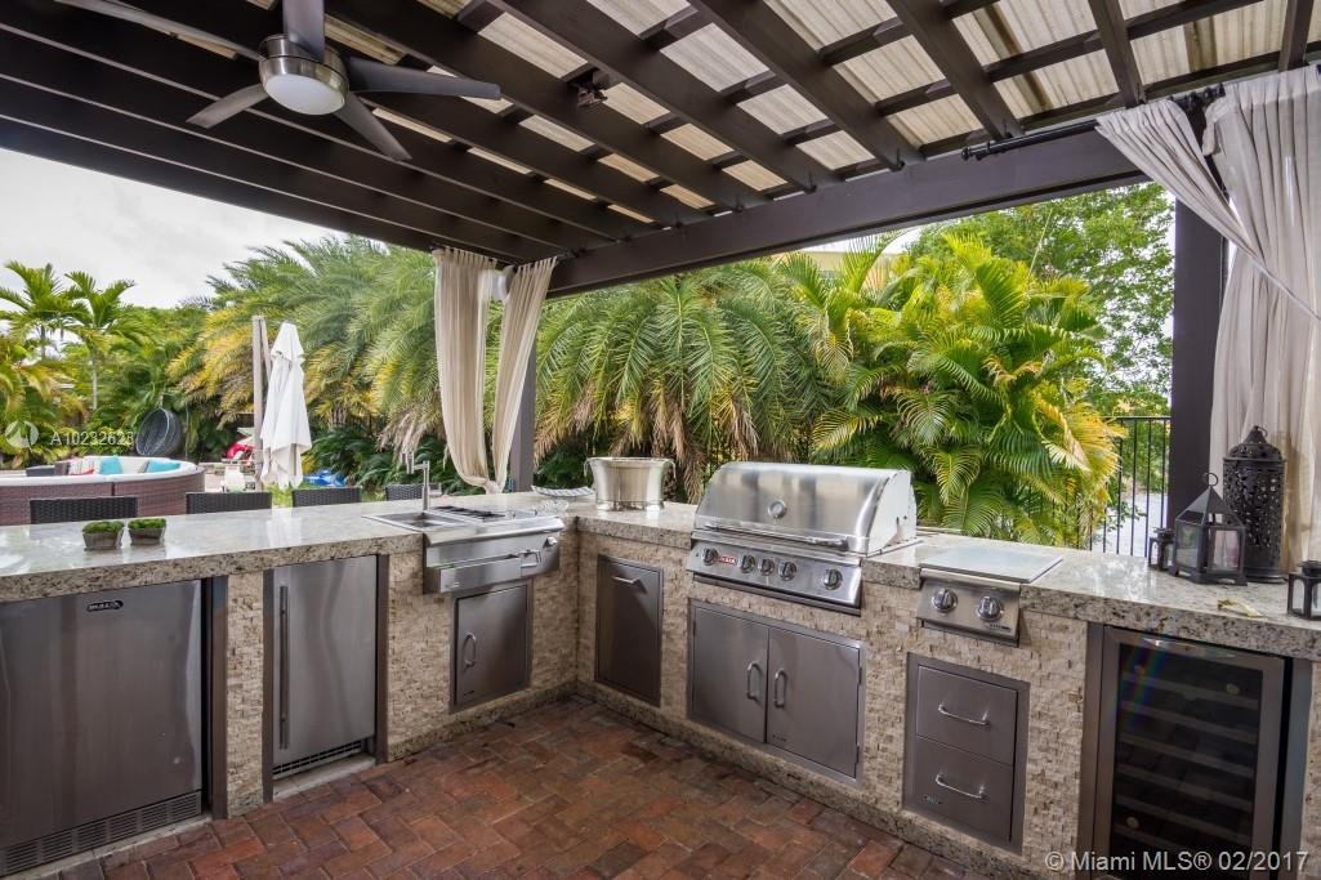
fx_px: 605
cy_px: 440
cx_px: 660
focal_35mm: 16
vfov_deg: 72.0
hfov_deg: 95.0
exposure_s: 1/60
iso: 125
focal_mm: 11
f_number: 9.5
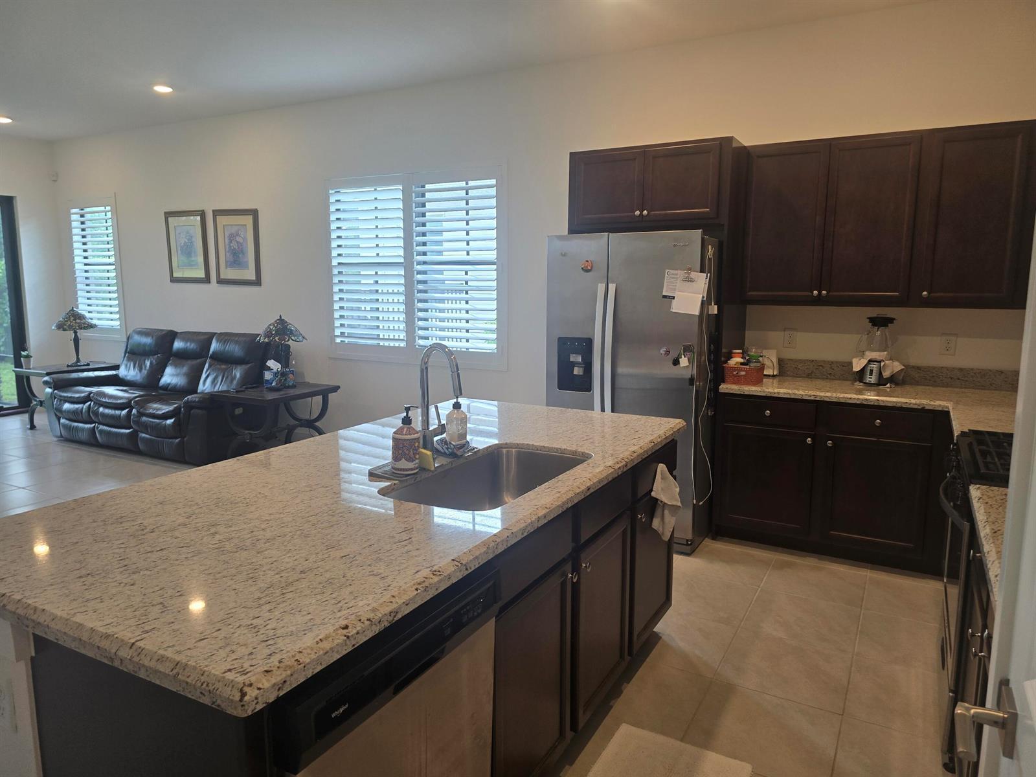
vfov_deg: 58.9
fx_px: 688
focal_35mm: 23
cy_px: 388
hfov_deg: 73.9
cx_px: 518
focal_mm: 6.3
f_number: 1.7
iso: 80
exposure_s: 1/120
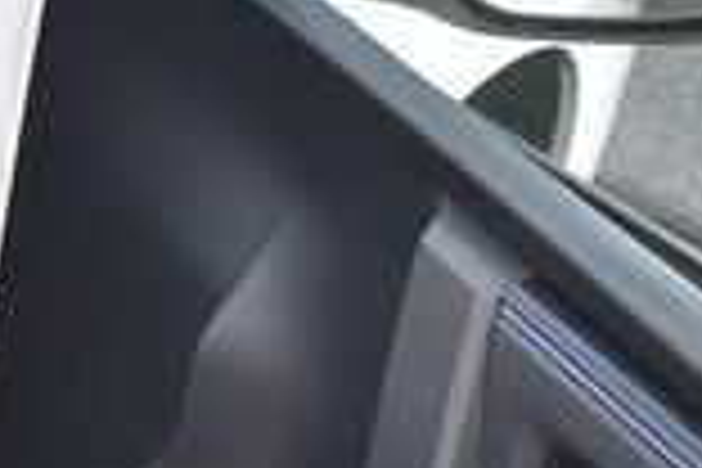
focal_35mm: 111
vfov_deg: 12.3
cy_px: 160
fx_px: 2164
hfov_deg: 15.7
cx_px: -558
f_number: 4
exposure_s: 1/250
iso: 400
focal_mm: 18
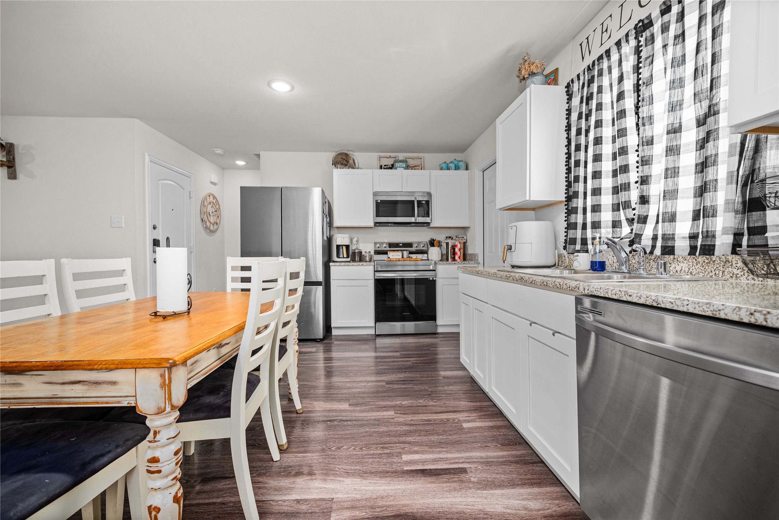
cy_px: 260
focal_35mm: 14
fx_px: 303
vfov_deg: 81.2
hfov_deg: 104.2
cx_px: 390
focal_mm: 14
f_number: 4
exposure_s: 1/3
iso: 100
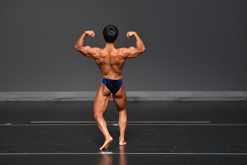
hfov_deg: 6.7
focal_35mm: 308
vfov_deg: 4.5
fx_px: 2113
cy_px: 84
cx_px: 123
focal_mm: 200
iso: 2500
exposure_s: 1/400
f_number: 5.6
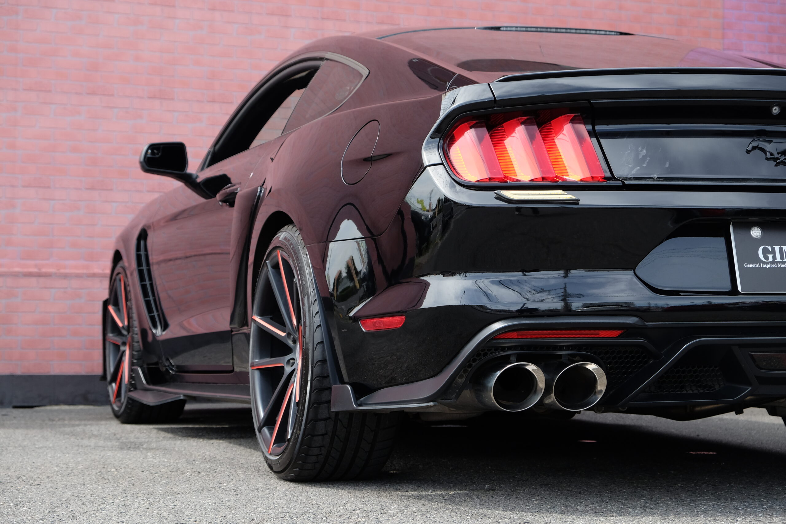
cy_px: 262
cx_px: 393
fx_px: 1812
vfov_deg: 16.5
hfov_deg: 24.5
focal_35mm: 83
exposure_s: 1/250
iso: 400
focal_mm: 55
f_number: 5.6
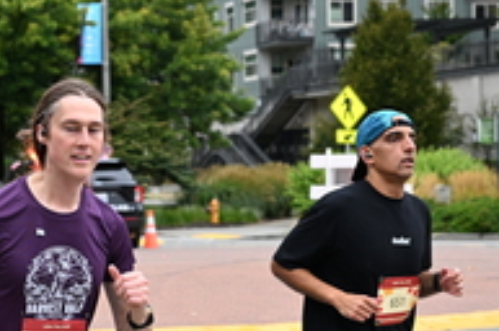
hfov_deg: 16.9
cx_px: 65
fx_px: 1661
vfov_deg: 11.4
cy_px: 247
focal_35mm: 120
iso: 1600
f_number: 4
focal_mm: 42
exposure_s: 1/1000
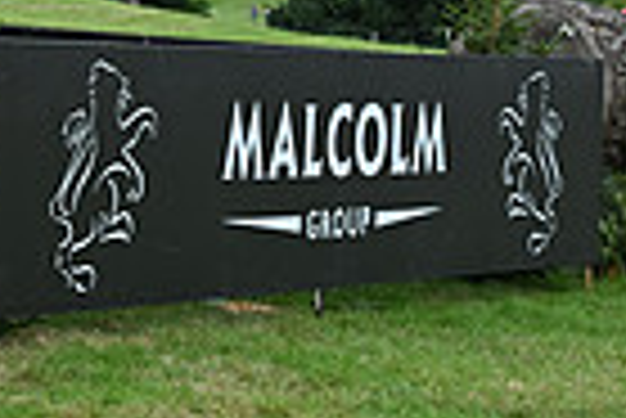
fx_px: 3621
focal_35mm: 208
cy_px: -142
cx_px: -603
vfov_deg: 6.6
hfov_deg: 9.3
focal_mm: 50
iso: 800
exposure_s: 1/1250
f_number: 5.6
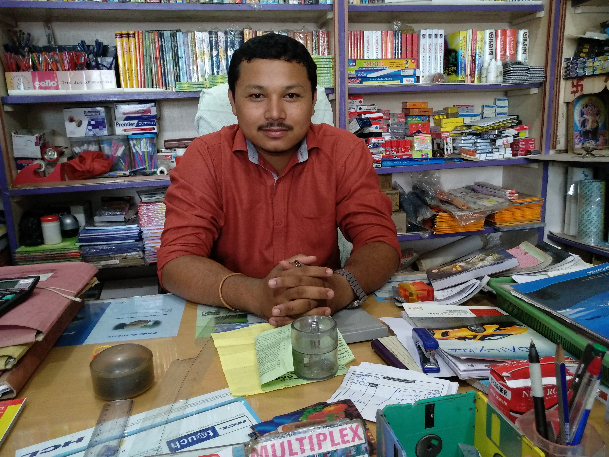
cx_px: 304
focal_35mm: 22
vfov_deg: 61.1
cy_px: 228
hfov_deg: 76.4
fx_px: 387
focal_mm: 3.81
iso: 800
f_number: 2.2
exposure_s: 1/25
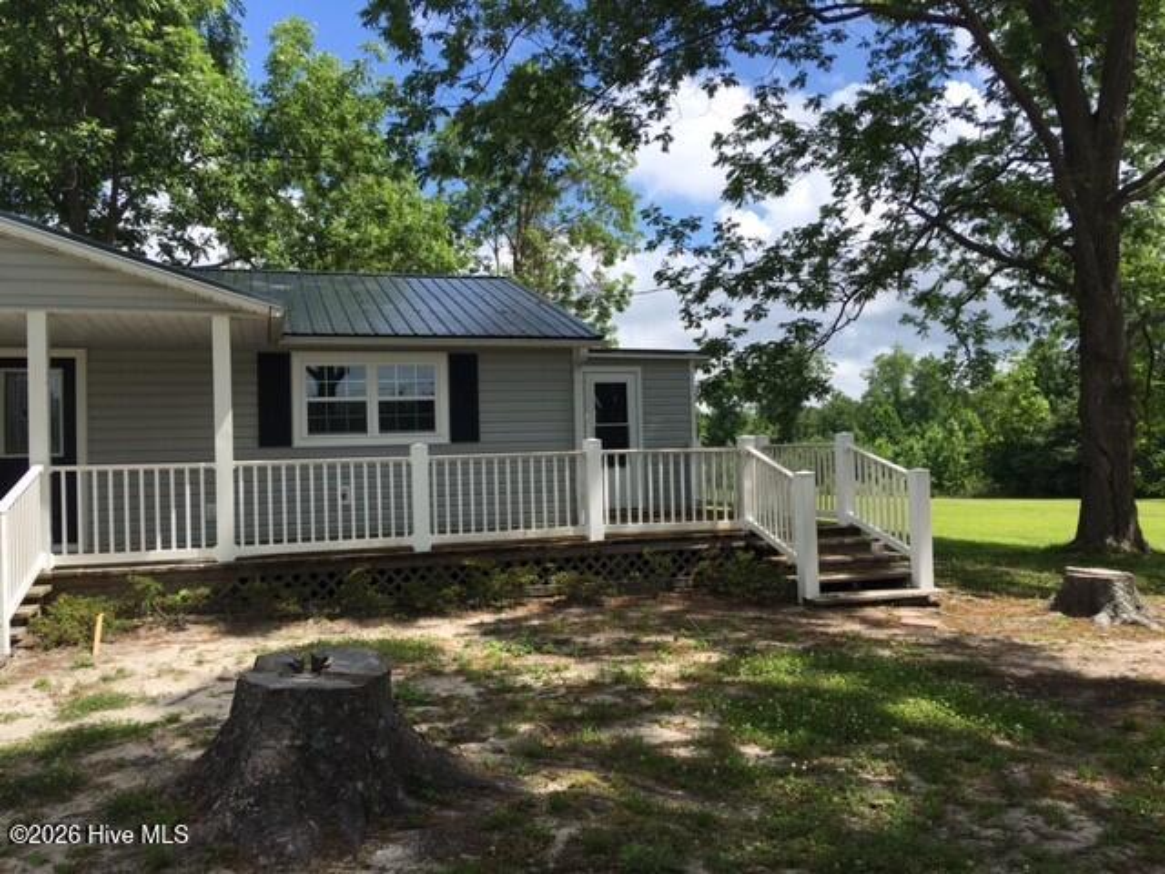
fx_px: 976
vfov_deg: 48.2
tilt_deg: +3.9
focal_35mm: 29
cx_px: 582
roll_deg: +1.1
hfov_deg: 61.7
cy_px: 437
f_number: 2.2
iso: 25
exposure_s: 1/1304
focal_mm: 4.15
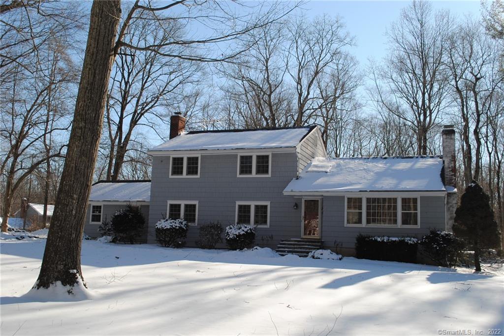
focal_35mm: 36
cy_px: 168
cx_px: 252
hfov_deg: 53.1
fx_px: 504
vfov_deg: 36.9
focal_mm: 24
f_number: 8
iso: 100
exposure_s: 1/250
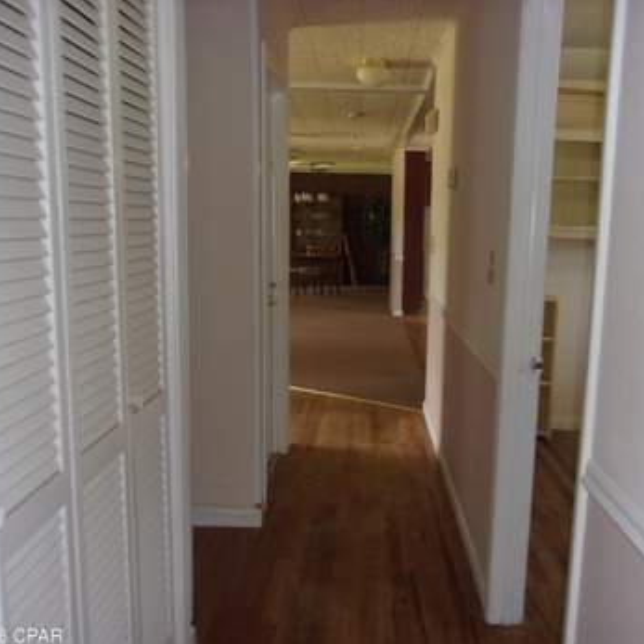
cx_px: 395
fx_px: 695
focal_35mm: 33
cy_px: 331
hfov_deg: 49.3
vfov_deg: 49.7
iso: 200
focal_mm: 4.9
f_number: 3
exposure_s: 1/34
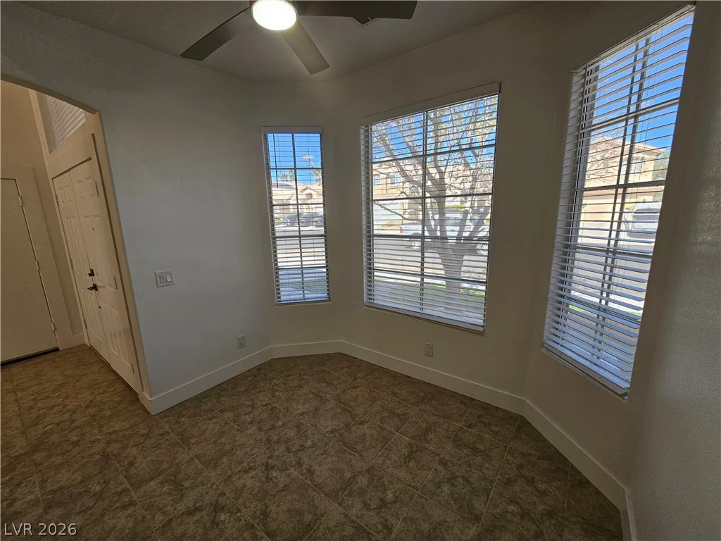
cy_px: 270
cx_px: 360
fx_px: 271
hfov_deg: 106.2
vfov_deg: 89.9
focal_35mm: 13
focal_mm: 2.2
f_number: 2.2
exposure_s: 1/120
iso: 50
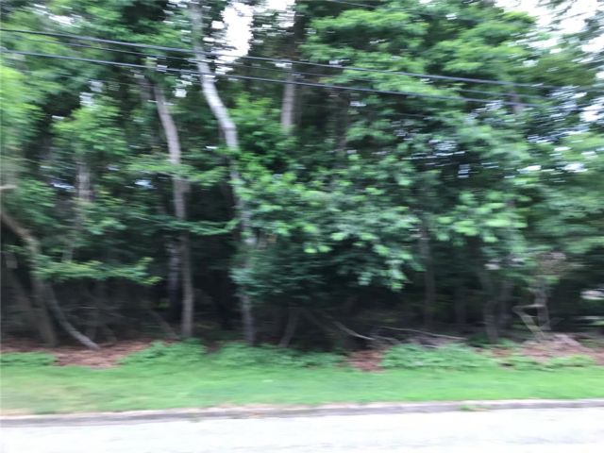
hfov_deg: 63.4
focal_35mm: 28
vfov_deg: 49.7
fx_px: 489
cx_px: 302
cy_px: 226
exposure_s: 1/40
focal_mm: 3.99
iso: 20
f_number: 1.8
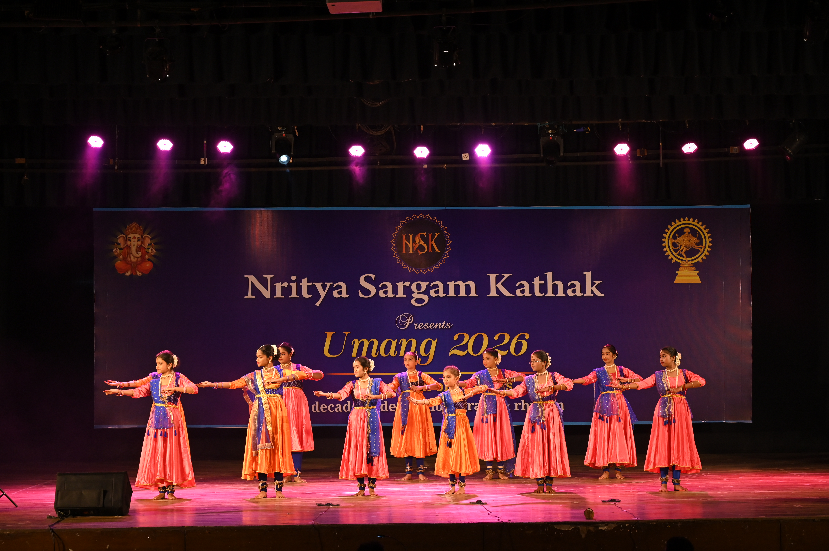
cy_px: 276
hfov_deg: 28.9
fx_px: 1611
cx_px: 414
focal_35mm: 70
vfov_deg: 19.4
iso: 2000
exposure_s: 1/200
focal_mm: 70
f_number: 5.6
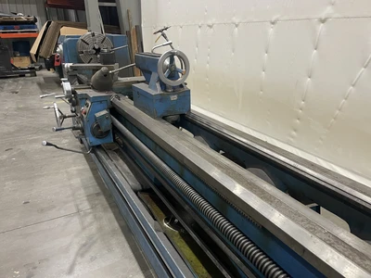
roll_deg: +0.3
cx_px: 186
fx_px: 268
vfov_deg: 54.9
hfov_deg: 69.4
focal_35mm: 25
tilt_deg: -20.7
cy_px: 139
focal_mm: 5.1
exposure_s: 1/60
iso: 320
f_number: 1.6
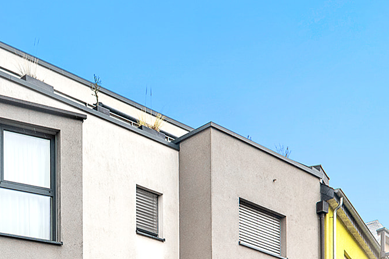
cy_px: 262
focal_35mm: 67
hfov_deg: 28.5
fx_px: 723
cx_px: 12
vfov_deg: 19.7
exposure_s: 1/250
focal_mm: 28
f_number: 4
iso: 1250
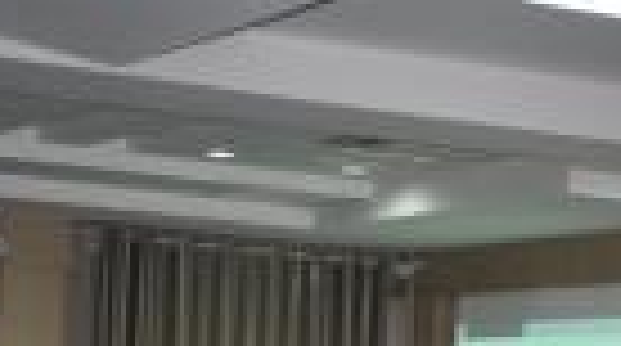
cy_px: 481
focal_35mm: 143
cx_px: 594
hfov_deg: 14.8
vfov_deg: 8.3
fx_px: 2350
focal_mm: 28
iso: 320
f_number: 4
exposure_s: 1/60
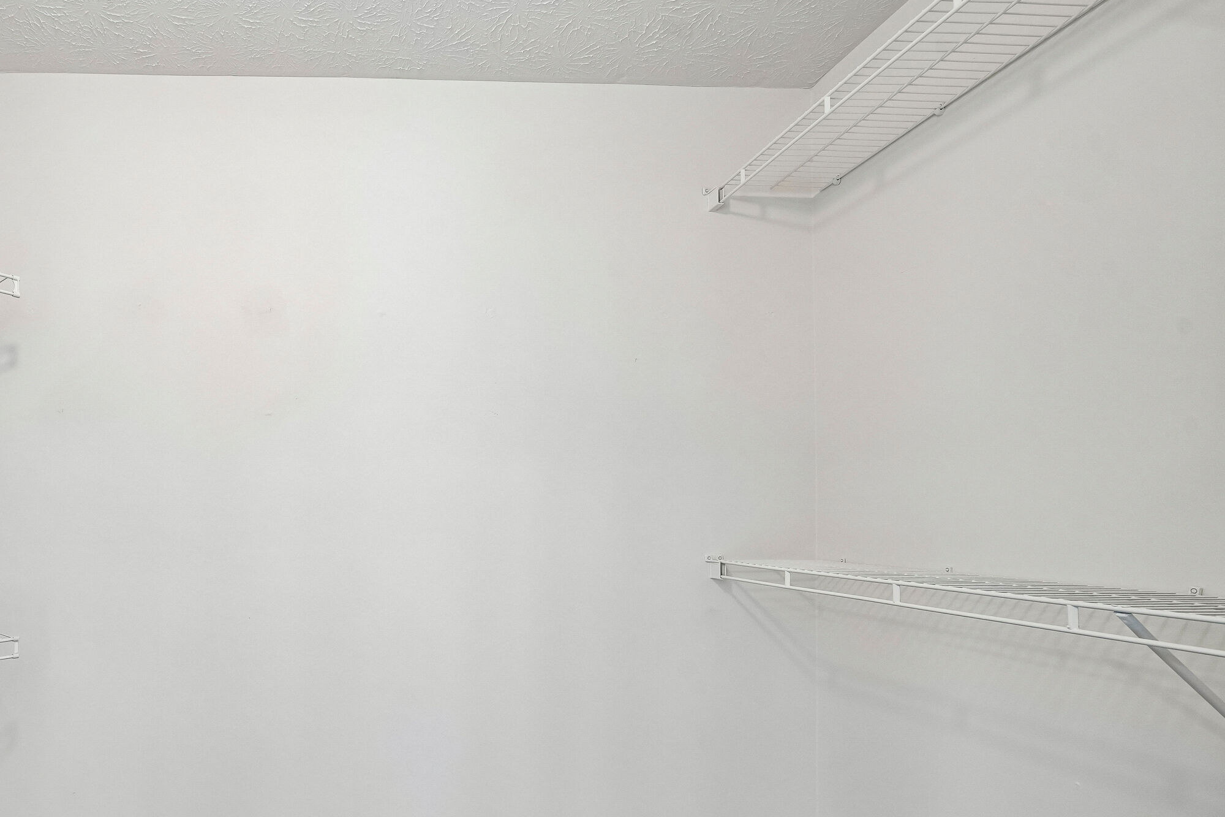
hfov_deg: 83.8
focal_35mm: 18
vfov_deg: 66.5
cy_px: 503
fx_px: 612
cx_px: 326
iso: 400
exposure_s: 1/5
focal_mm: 12
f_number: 8
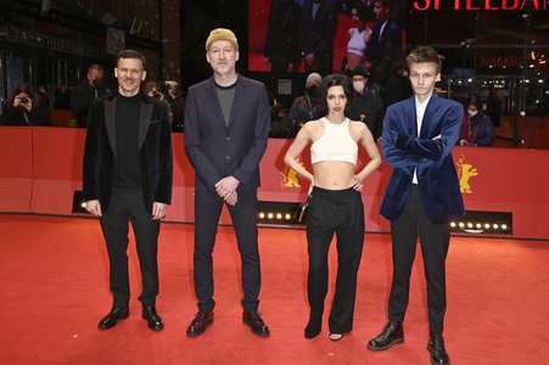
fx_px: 488
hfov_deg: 58.8
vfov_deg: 41.1
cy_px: 182
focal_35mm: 32
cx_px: 274
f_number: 5.6
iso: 800
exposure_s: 1/160
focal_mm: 32
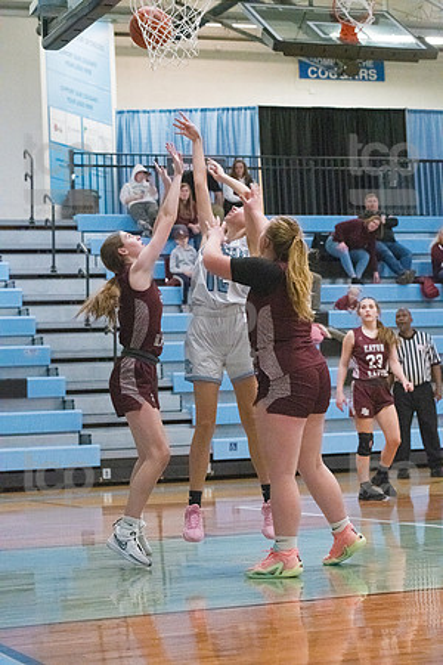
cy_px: 332
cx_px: 222
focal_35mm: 90
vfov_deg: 22.6
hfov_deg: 15.2
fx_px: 1661
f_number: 5
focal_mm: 90
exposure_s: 1/1250
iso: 10000
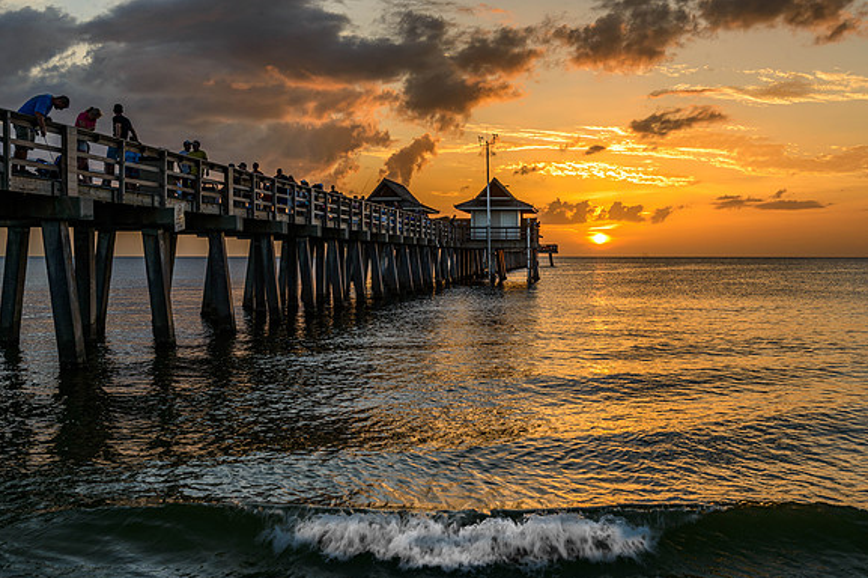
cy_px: 311
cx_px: 471
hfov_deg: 44.5
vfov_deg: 30.5
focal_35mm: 44
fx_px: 1060
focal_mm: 40
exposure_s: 1/50
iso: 100
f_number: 10
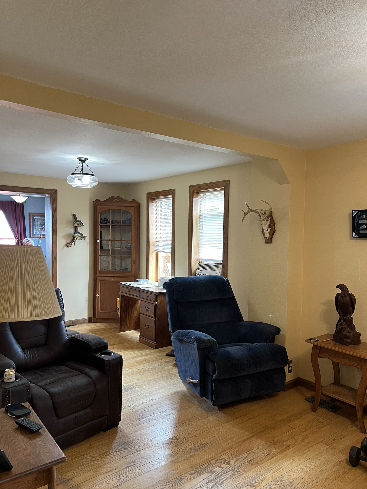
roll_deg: -0.6
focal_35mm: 26
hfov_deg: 53.1
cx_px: 184
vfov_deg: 67.3
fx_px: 368
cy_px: 244
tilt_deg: -1.2
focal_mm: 5.7
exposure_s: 1/60
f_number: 1.5
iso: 125
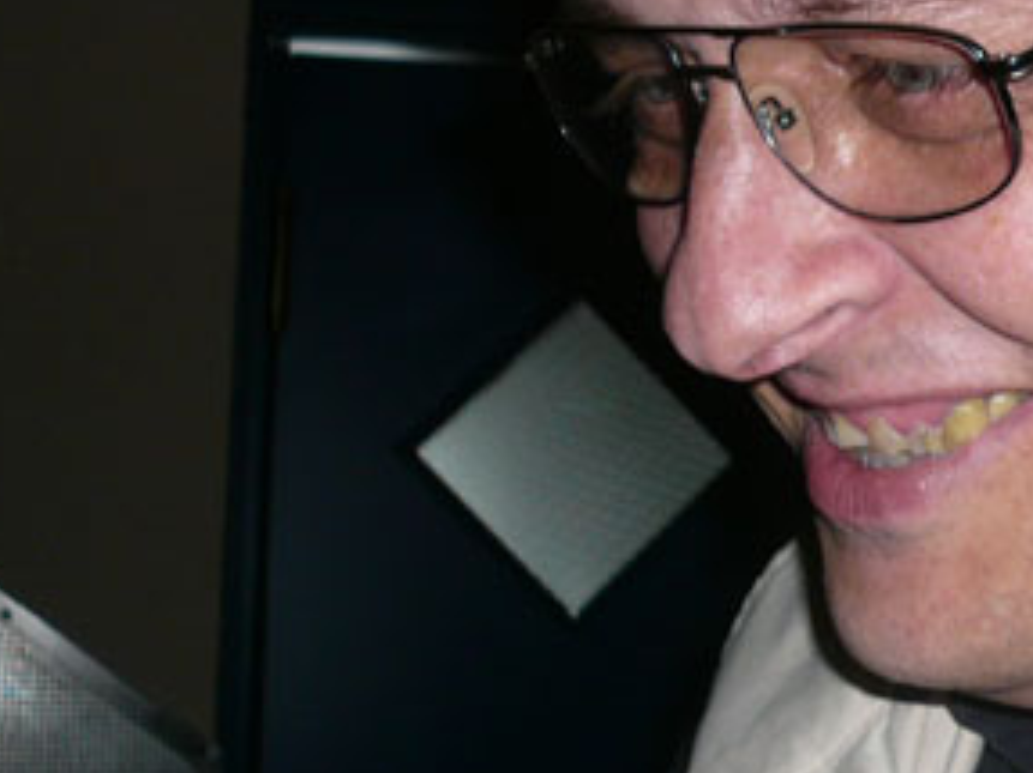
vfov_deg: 16.2
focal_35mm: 90
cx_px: 1026
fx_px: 2685
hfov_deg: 21.1
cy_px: 104
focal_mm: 5.7
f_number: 3
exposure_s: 1/30
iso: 100
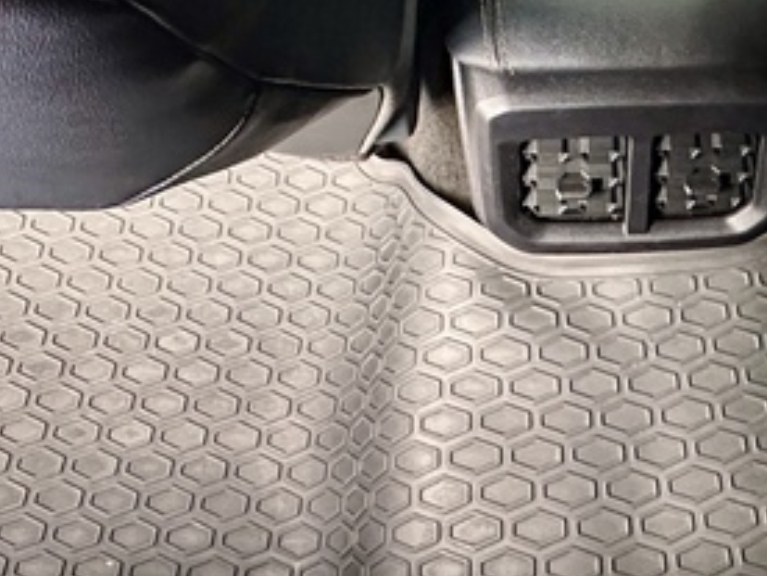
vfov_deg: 23.0
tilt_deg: -50.9
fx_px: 1152
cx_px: 550
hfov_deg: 36.2
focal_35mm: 52
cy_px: -275
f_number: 2.2
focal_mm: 2.22
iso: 1250
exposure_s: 1/59
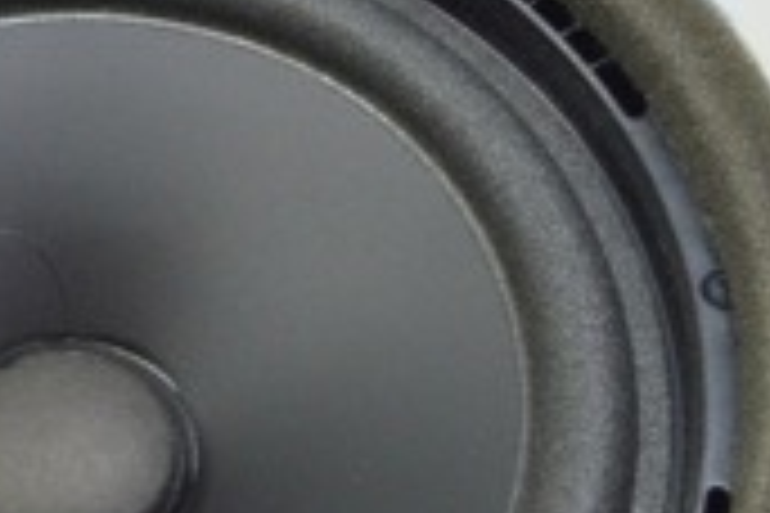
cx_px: 23
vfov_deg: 12.2
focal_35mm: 112
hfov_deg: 17.9
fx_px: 2395
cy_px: 367
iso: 400
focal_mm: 20
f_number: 3.8
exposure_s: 1/40
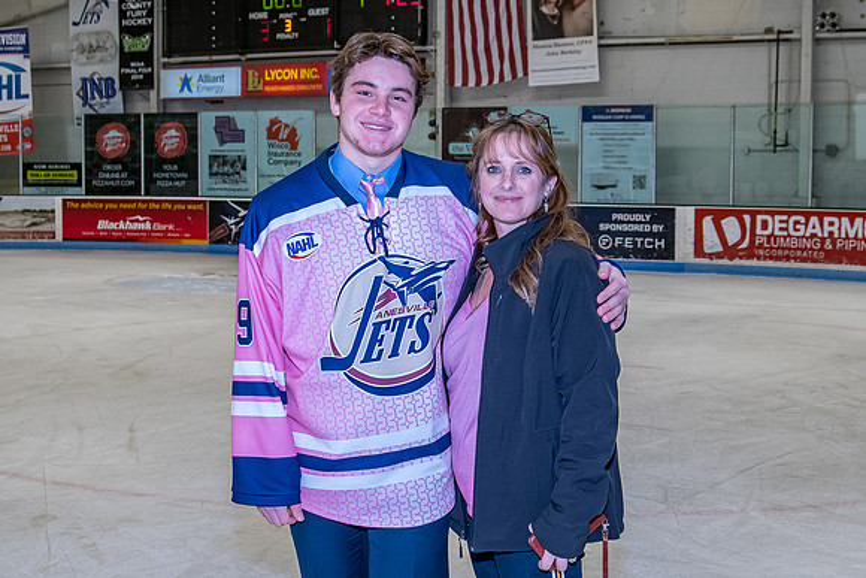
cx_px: 453
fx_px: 1279
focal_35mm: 53
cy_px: 270
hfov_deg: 37.4
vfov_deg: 25.5
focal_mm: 28
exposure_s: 1/250
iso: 800
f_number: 5
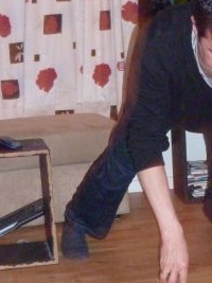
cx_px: 232
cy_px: 237
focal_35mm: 101
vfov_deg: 19.2
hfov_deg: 14.3
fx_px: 825
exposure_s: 1/8
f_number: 3.7
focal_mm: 7.3
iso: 640
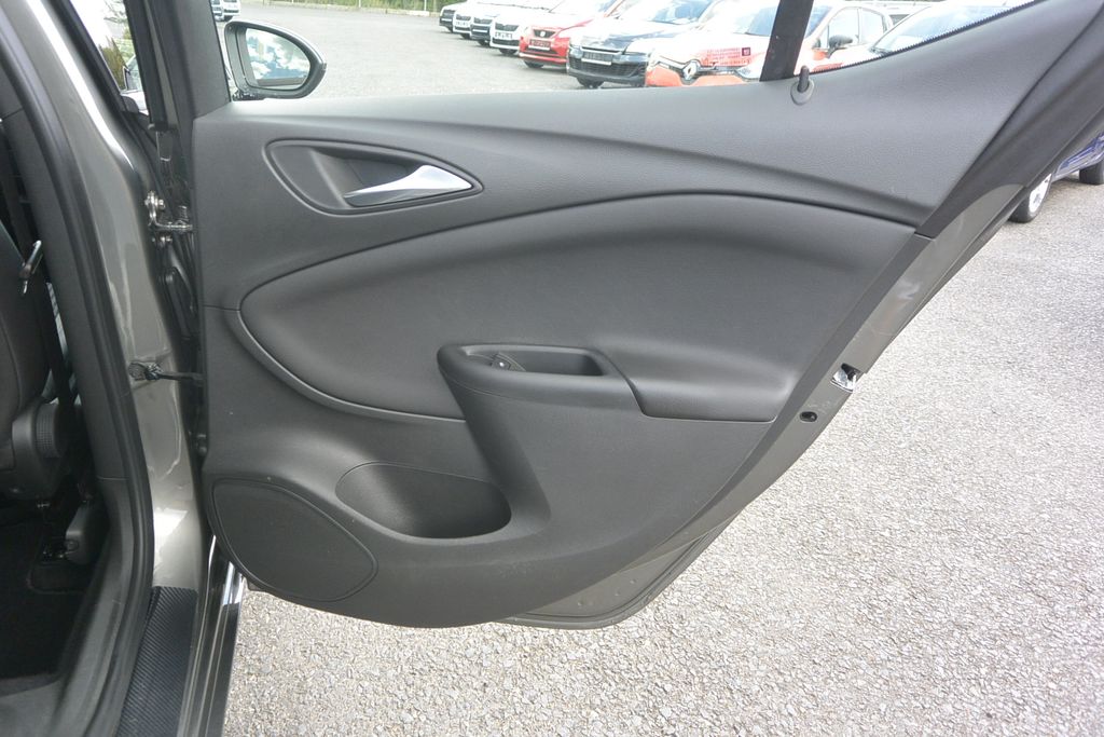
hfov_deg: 67.4
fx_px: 828
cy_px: 368
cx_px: 552
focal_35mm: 27
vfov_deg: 47.9
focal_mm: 10
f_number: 3.5
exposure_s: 1/125
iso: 200
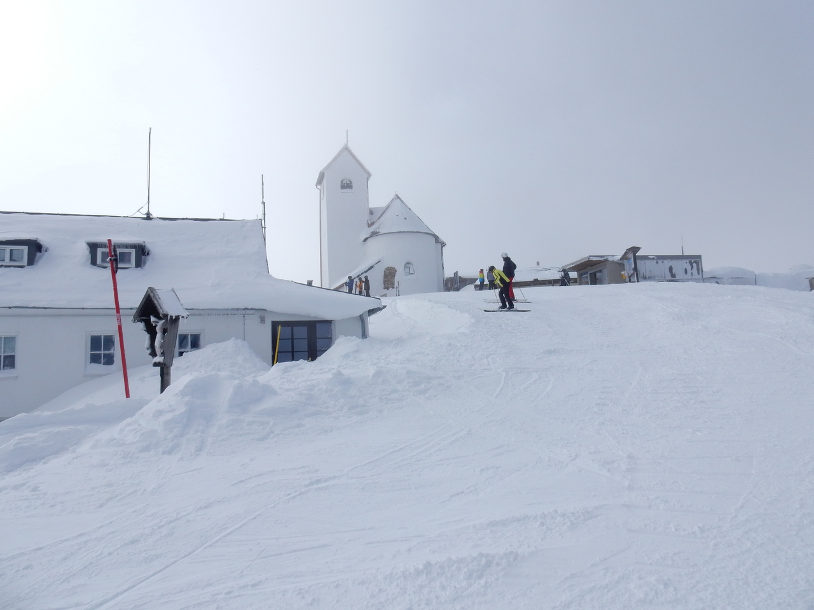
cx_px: 407
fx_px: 588
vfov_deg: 54.9
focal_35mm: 25
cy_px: 305
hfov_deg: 69.4
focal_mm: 4.5
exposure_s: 1/2000
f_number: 4.8
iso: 125
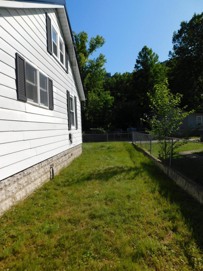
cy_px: 136
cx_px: 102
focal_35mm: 23
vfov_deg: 73.9
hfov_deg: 58.9
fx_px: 180
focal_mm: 4
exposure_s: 1/640
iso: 125
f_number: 6
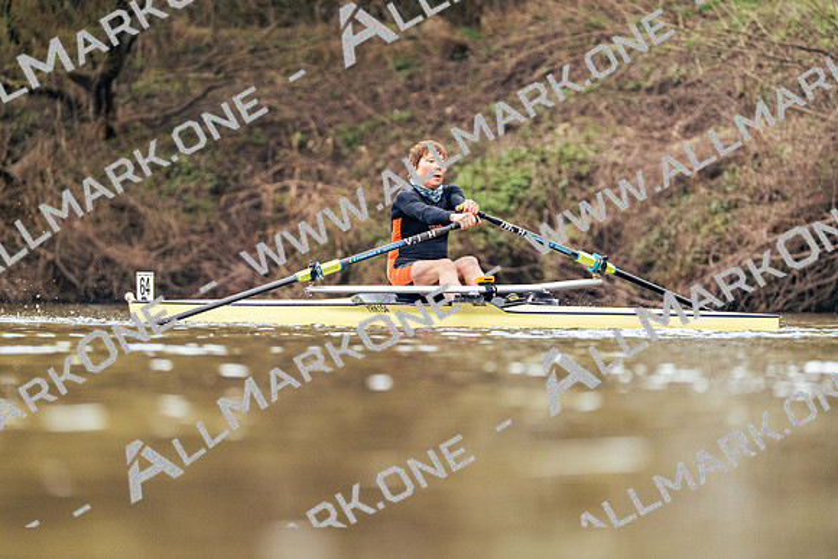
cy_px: 280
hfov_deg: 4.7
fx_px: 10267
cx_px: 419
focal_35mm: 441
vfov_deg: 3.1
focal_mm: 441
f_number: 6.3
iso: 4000
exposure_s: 1/2000
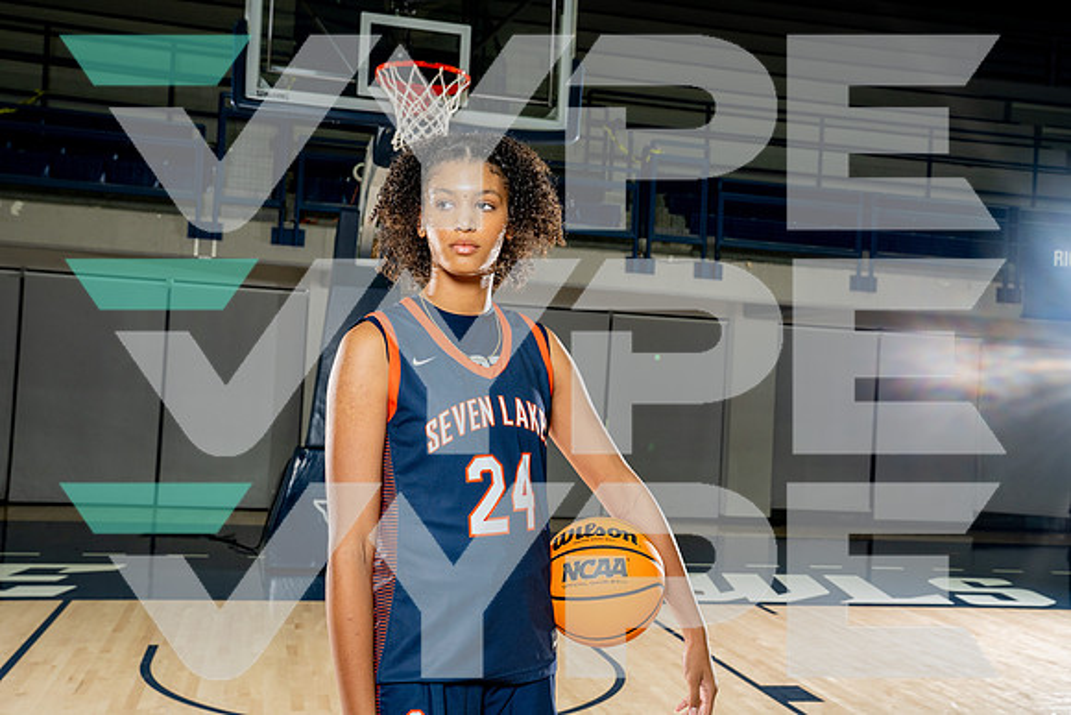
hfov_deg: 50.7
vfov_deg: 35.1
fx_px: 1131
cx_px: 536
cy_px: 358
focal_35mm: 38
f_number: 8
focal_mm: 38
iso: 640
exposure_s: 1/250
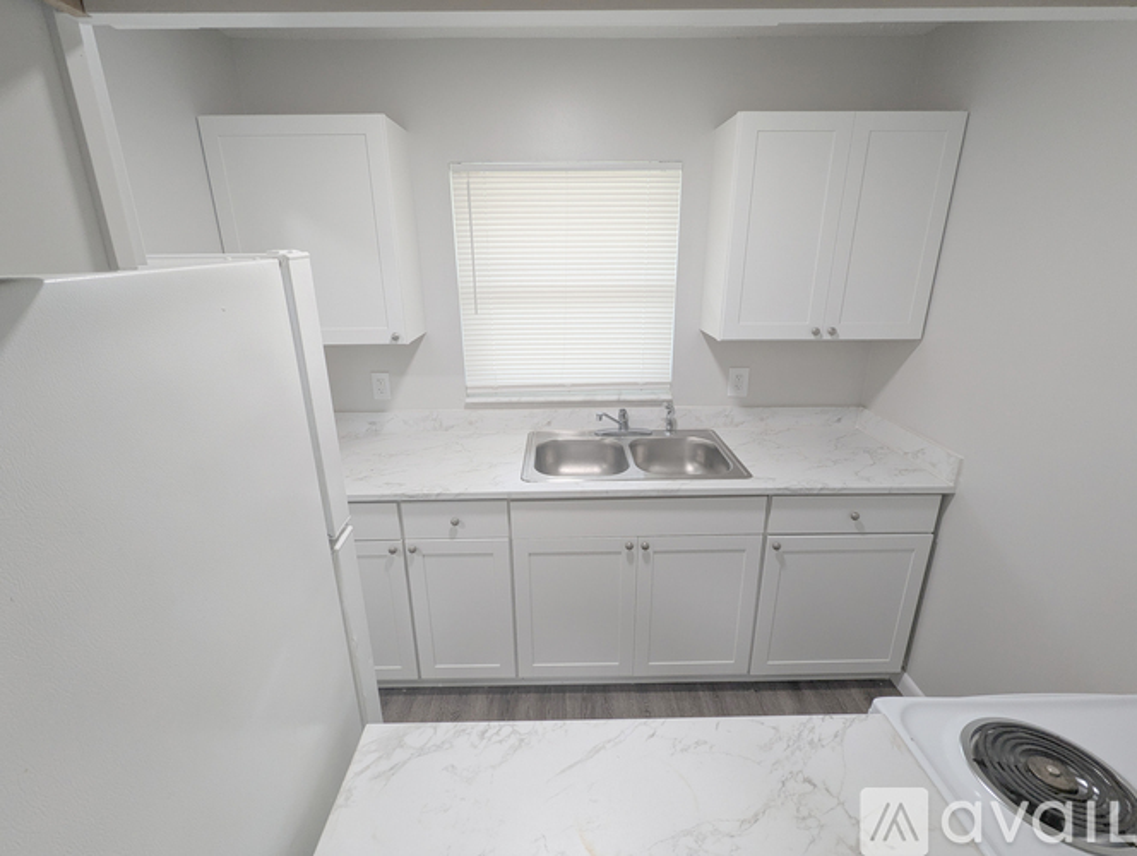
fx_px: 526
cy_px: 428
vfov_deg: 78.2
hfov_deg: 94.4
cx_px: 568
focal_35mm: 16
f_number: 2.2
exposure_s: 1/25.5
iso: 75
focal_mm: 2.35
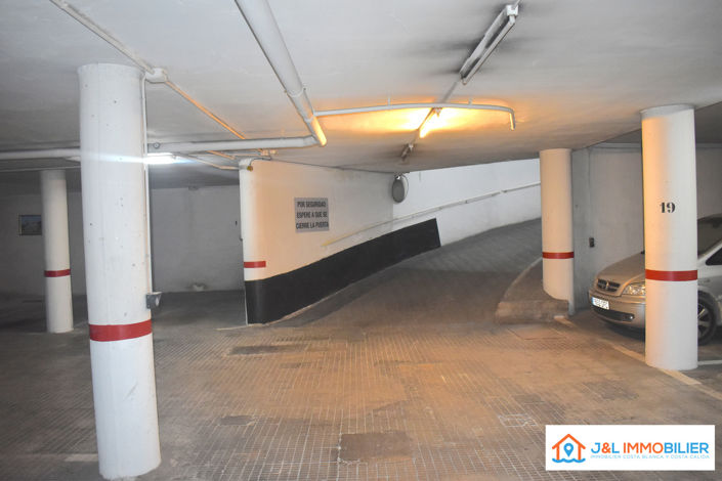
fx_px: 541
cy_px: 240
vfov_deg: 47.9
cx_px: 361
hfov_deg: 67.4
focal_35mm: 27
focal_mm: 18
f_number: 3.5
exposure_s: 1/80
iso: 1600
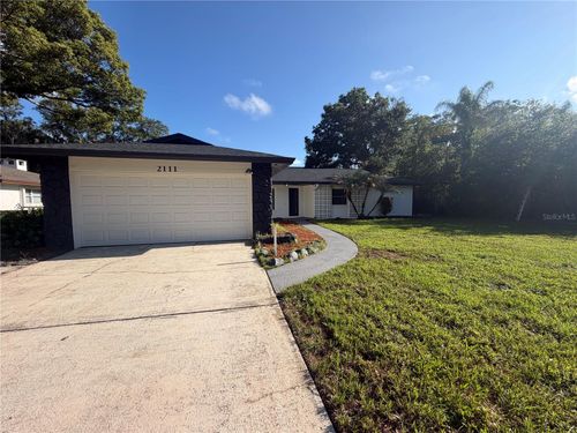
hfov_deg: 102.1
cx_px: 288
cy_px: 216
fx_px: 233
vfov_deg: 85.7
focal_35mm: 14
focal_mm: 2.22
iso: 20
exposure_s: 1/820
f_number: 2.2
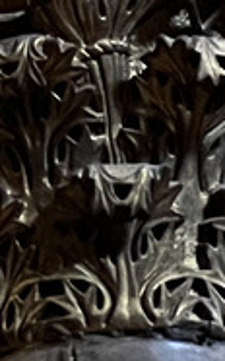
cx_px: 124
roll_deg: +3.1
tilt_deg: +38.9
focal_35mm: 526
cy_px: -798
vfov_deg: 3.9
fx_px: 5169
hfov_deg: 2.5
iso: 1250
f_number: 2.8
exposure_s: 1/25
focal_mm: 9
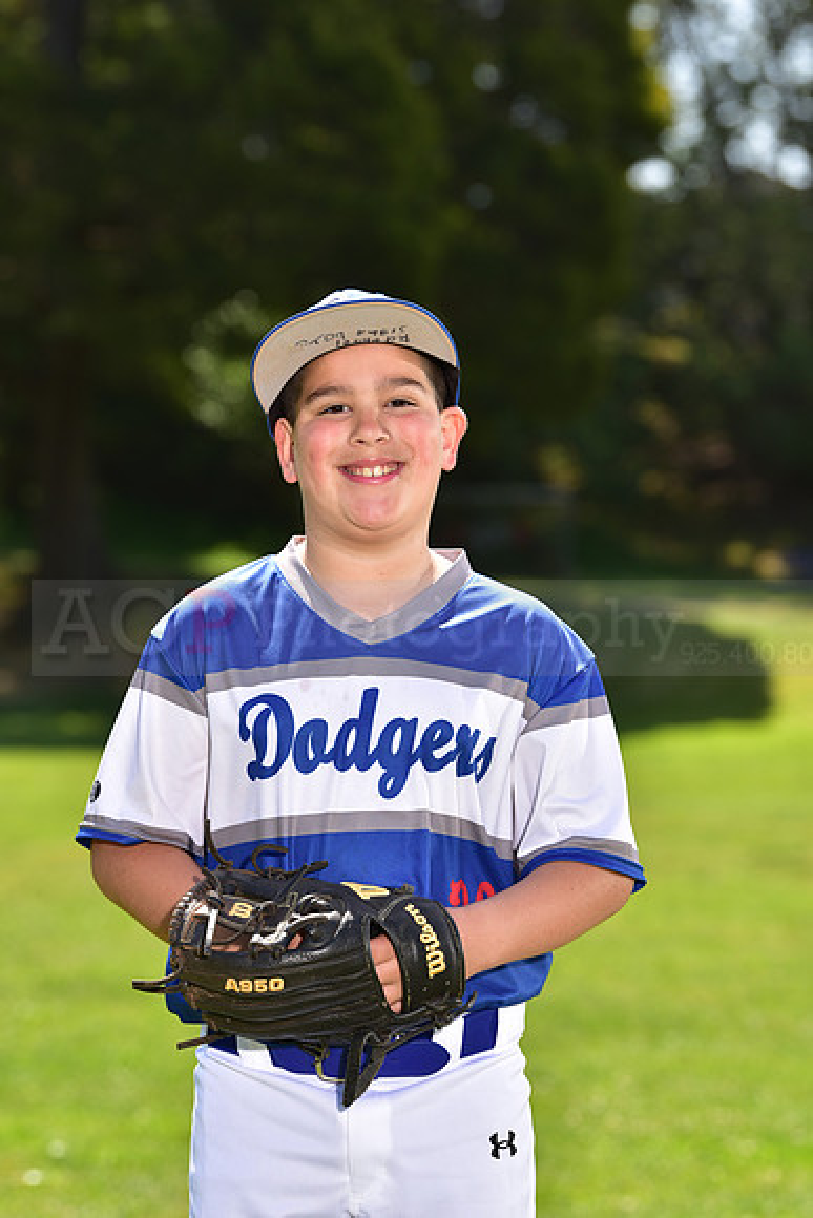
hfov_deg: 10.2
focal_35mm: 135
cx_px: 406
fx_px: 4570
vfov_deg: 15.2
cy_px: 609
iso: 80
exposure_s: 1/200
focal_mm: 135
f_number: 5.6
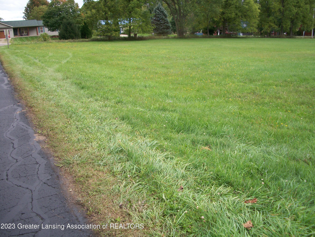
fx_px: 318
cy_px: 118
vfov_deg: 40.7
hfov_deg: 52.6
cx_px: 158
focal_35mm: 35
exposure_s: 1/320
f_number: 3.1
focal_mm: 6.3
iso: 80
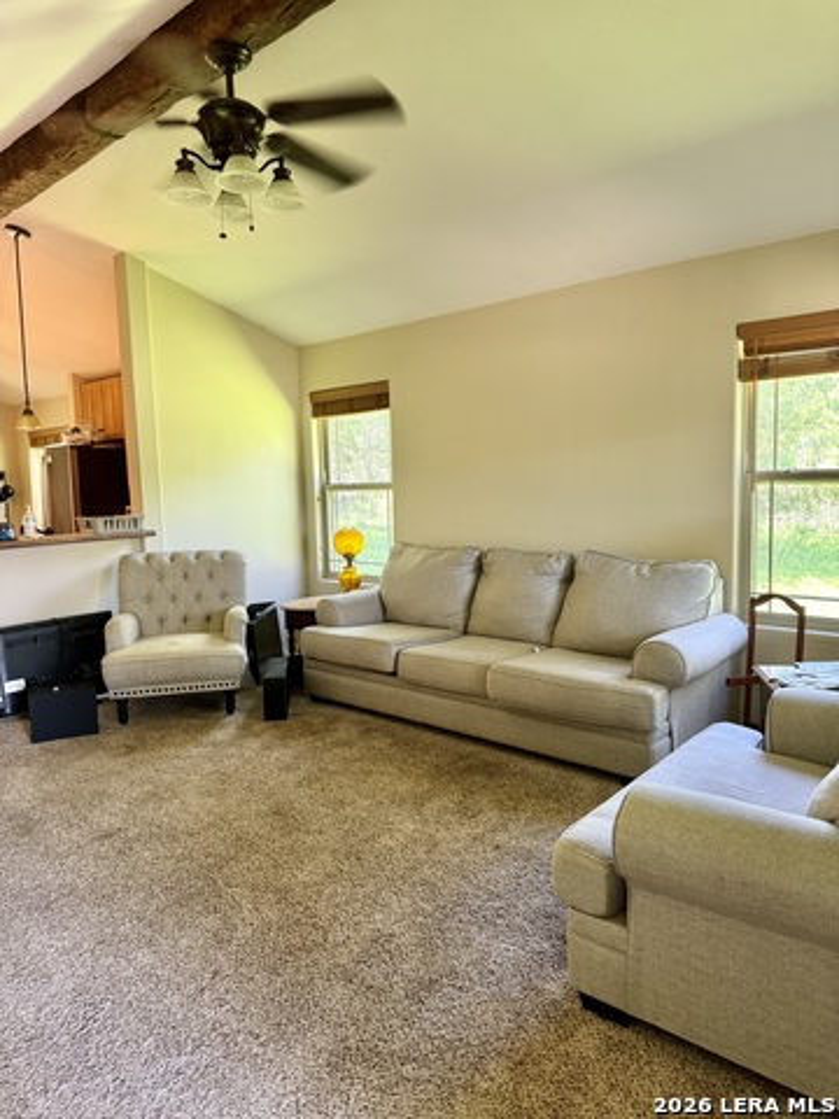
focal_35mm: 24
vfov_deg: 71.6
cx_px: 420
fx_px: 776
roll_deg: +2.7
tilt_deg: -4.8
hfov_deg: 56.8
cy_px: 560
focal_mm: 6.76
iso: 200
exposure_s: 1/60
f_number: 1.78
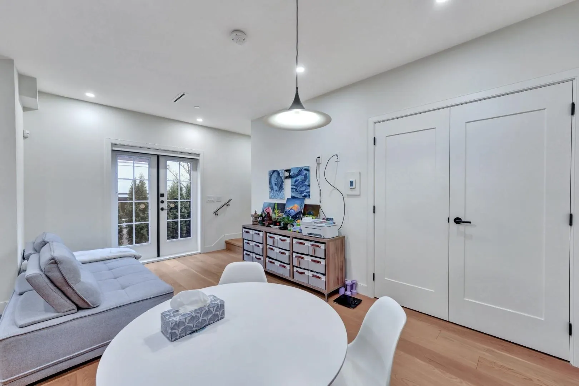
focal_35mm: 14
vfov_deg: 81.2
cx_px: 290
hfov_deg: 104.3
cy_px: 193
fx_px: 225
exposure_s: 1/20
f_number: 8
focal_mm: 14
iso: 400
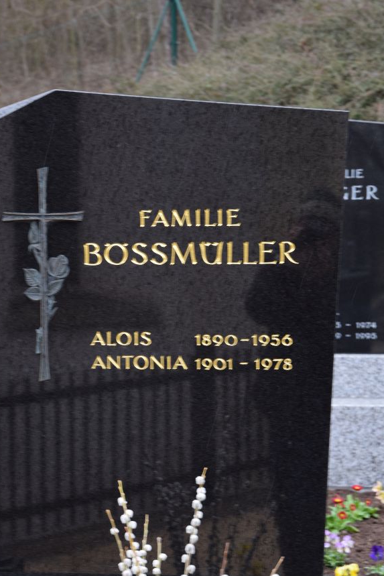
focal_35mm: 88
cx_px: 131
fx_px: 1407
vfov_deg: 23.0
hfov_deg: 15.5
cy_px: 369
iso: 400
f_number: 4.8
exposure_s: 1/80
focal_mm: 42
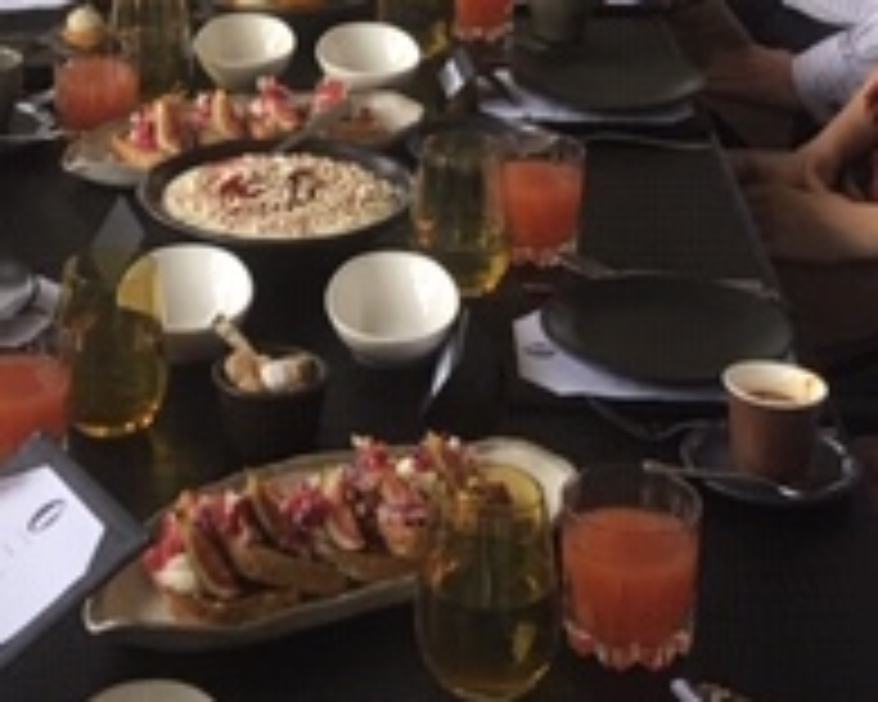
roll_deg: -0.2
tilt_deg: -11.4
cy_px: -256
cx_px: 315
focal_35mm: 93
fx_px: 2417
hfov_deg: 20.5
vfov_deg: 15.6
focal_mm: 4.15
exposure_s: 1/33
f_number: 2.2
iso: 64
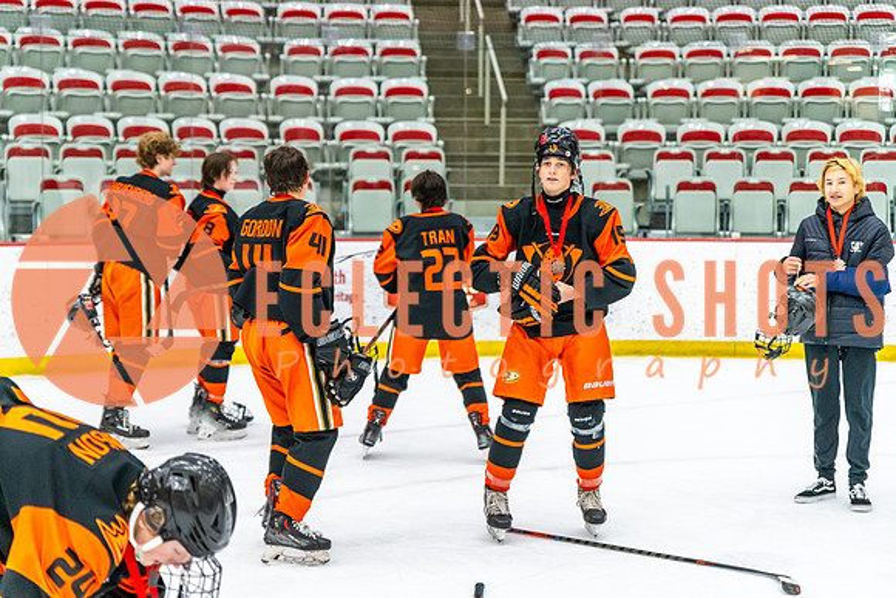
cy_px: 299
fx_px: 1643
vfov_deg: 20.6
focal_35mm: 66
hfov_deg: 30.5
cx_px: 448
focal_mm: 66
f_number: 2.8
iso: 4000
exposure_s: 1/640
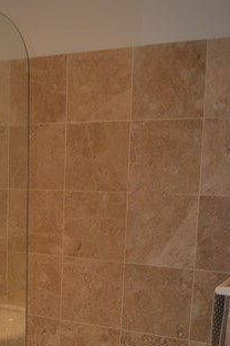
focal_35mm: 52
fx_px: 498
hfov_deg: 25.0
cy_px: 258
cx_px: 11
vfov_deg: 37.3
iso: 1000
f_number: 3.5
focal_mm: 18
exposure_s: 1/60
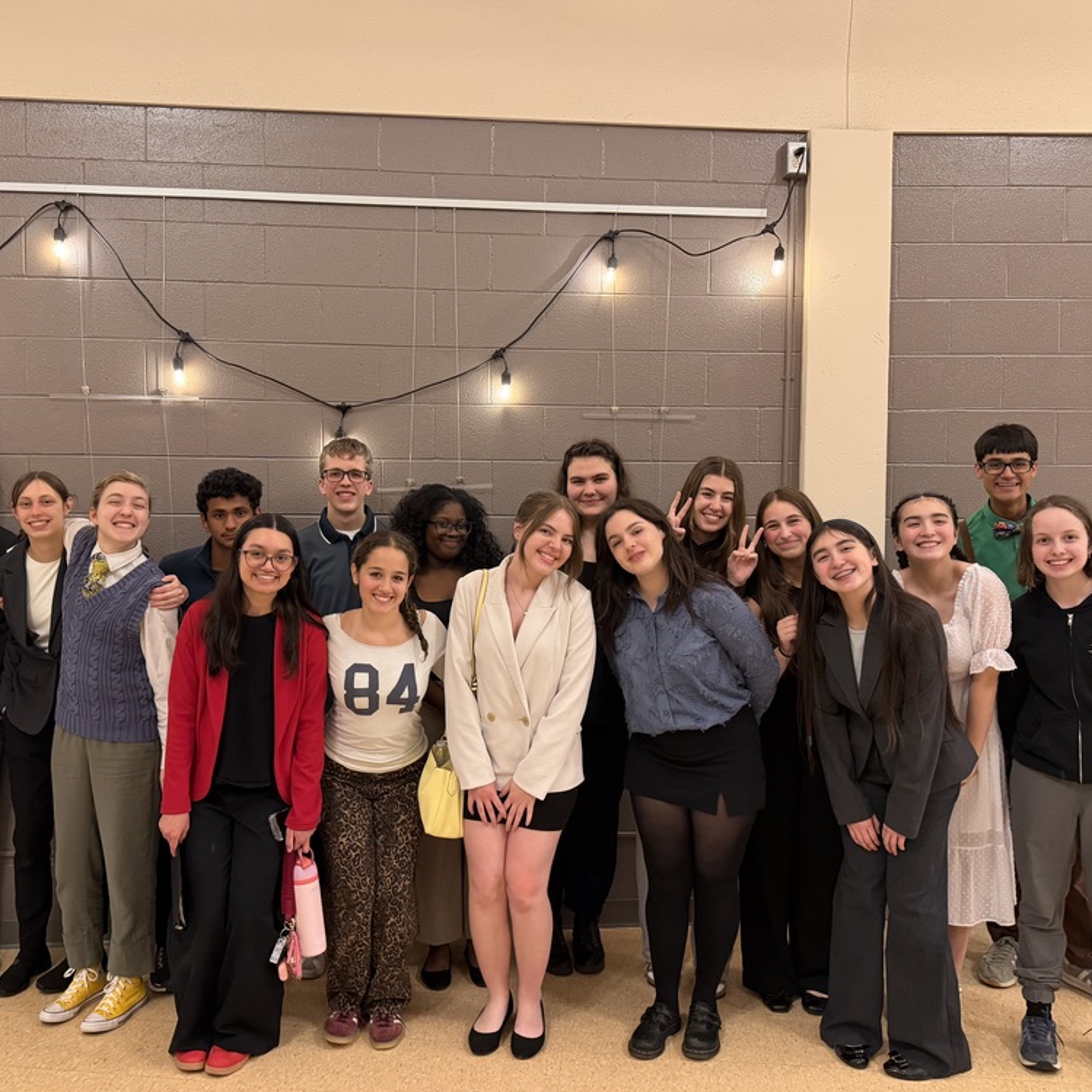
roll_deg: -0.3
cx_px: 488
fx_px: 1035
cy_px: 553
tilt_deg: -3.1
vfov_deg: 55.6
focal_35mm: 29
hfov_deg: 55.5
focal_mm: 6.76
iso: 500
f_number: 1.78
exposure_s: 1/60
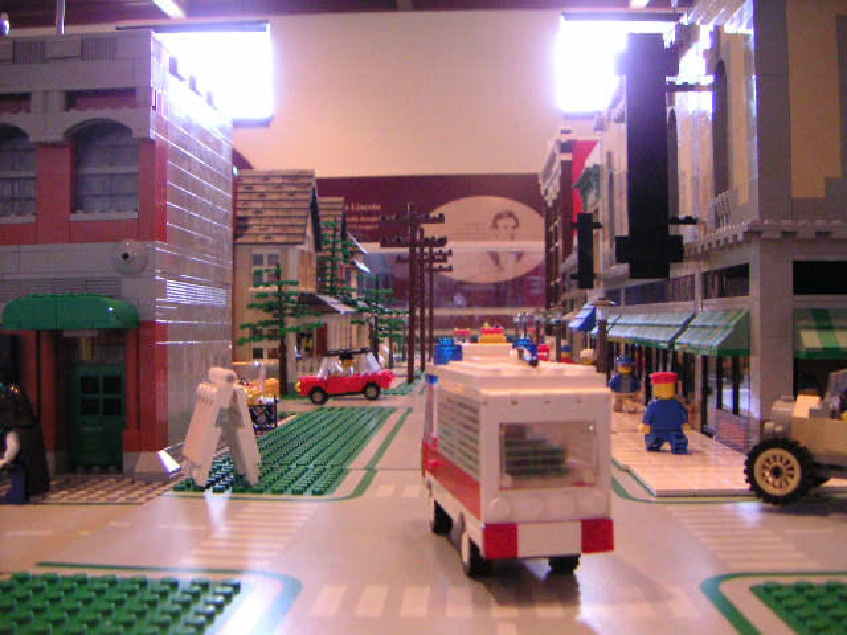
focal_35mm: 37
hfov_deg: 50.1
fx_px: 905
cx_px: 424
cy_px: 318
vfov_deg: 38.7
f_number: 2.8
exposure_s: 1/20
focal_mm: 4.8
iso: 400
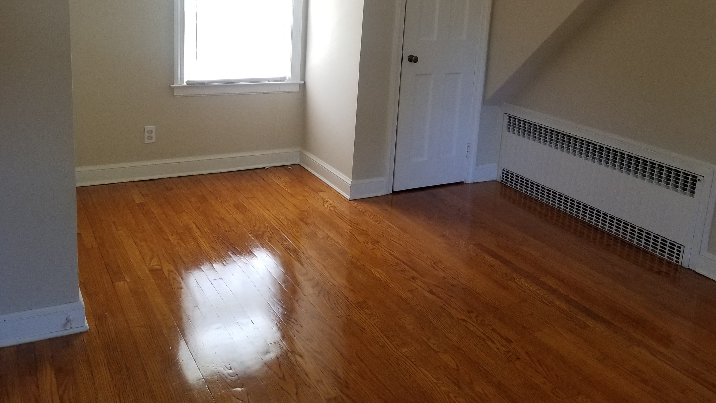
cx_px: 375
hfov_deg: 59.5
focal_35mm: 33
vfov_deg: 35.2
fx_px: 626
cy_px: 123
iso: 160
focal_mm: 4.25
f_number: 1.7
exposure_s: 1/60
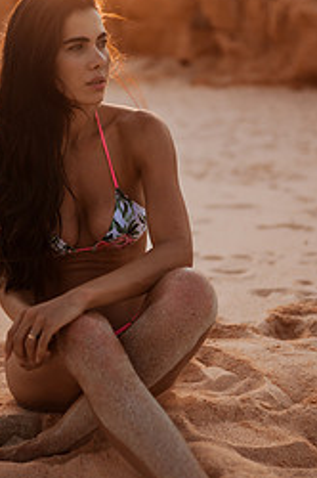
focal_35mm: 63
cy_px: 218
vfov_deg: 31.9
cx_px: 104
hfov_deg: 21.4
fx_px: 834
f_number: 1.4
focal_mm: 35
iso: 50
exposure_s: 1/3200
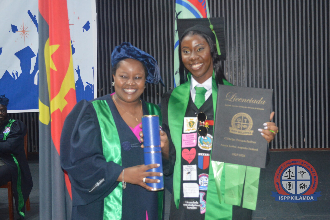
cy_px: 110
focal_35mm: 57
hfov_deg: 35.1
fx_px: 522
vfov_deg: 23.7
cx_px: 165
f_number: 5
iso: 1800
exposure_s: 1/60
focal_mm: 38
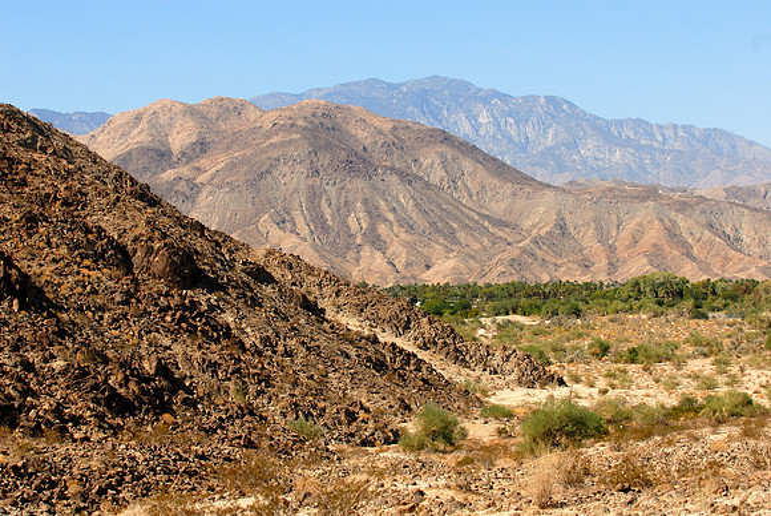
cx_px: 386
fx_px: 2251
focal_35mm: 105
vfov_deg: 13.1
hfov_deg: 19.4
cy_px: 258
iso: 200
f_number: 8
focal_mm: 70
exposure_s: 1/640
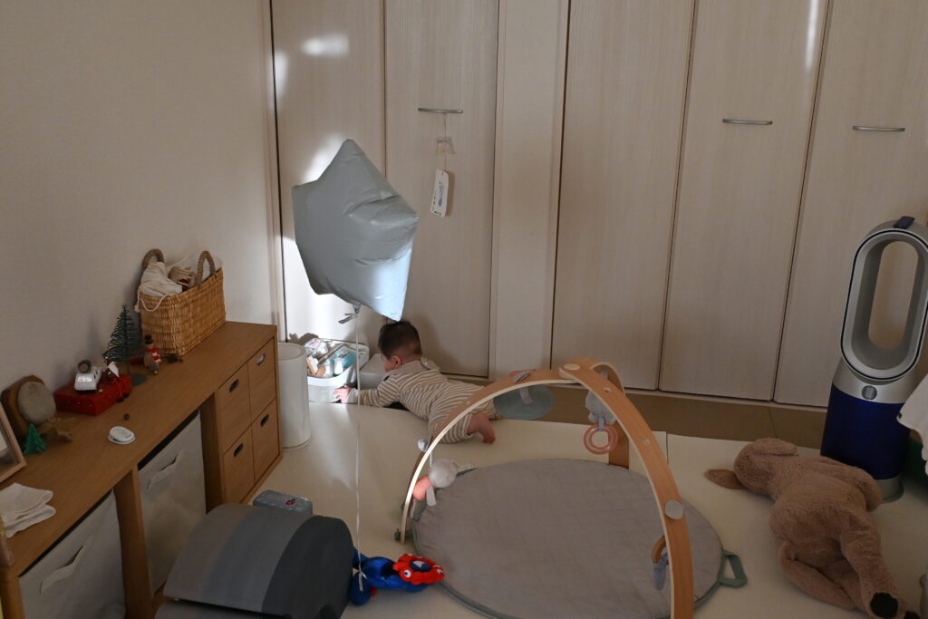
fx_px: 928
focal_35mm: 36
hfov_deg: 53.1
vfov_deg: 36.9
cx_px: 464
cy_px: 310
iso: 1600
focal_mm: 24
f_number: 4
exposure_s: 1/500
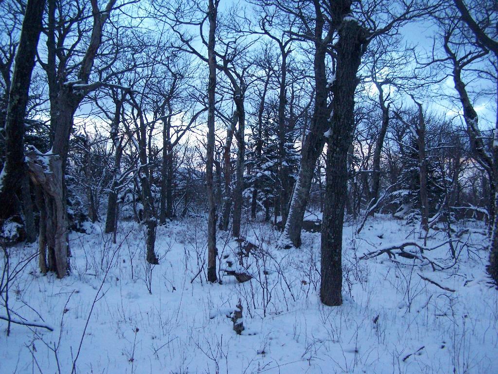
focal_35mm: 38
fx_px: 547
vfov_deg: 37.7
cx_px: 249
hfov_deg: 49.0
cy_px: 187
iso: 400
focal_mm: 6.3
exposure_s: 1/320
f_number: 2.8
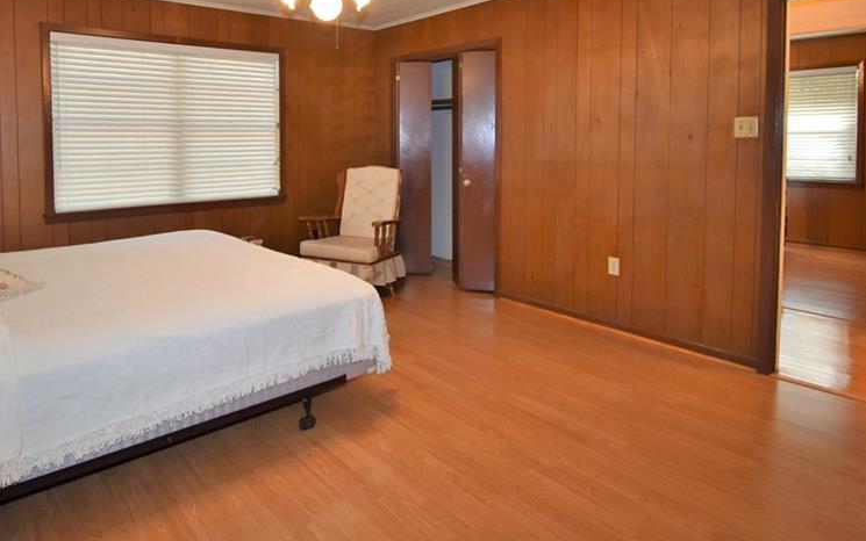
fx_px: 496
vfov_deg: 55.4
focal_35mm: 21
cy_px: 156
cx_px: 335
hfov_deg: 81.0
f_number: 5
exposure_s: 1/100
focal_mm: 10
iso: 800
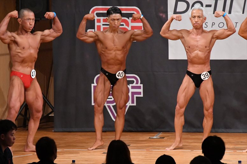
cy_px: 82
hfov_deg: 6.9
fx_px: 2057
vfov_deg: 4.6
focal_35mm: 300
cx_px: 124
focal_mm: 200
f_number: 5.6
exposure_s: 1/400
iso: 9000
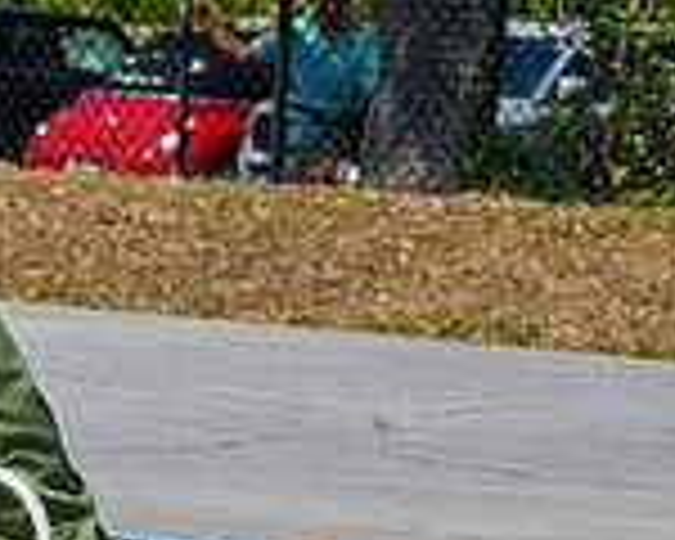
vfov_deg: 4.1
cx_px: -590
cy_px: 286
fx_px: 7591
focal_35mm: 380
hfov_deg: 5.0
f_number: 8
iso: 200
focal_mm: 70
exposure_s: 1/1000
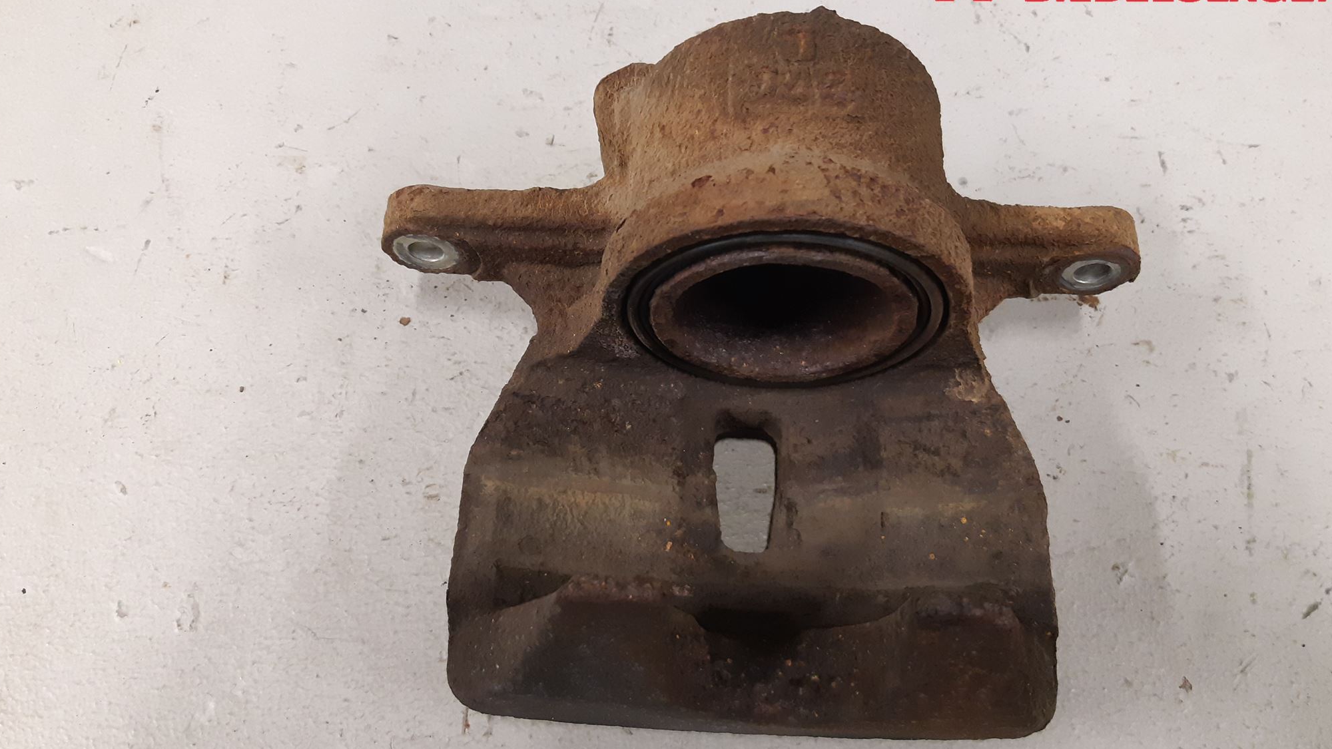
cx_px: 662
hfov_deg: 66.1
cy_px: 400
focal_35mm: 29
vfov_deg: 40.2
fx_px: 1024
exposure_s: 1/50
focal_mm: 3.93
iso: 250
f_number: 1.7
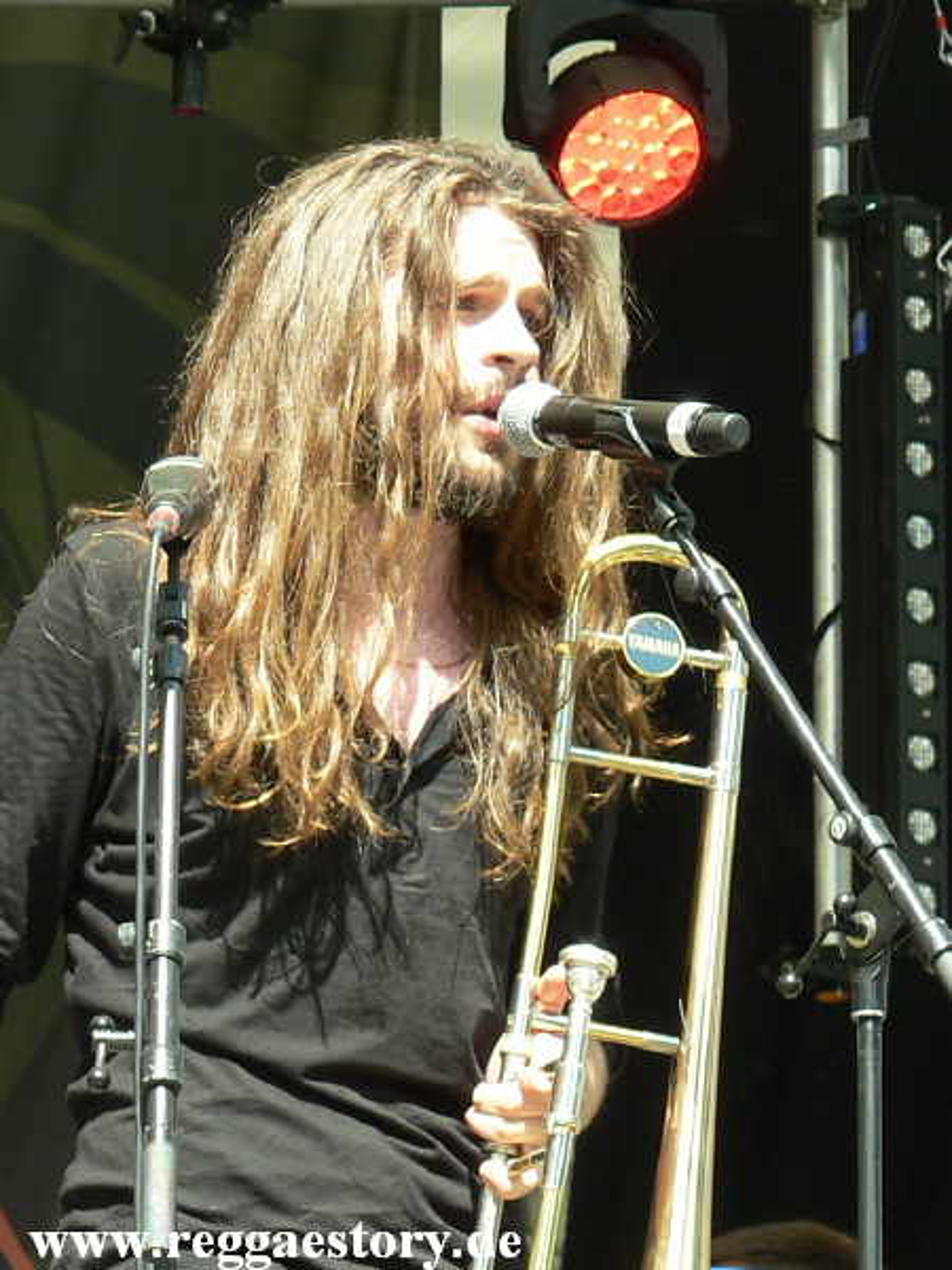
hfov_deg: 10.2
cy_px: 635
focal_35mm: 146
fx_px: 5354
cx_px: 476
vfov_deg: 13.5
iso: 64
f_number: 4
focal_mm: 25.1
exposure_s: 1/100
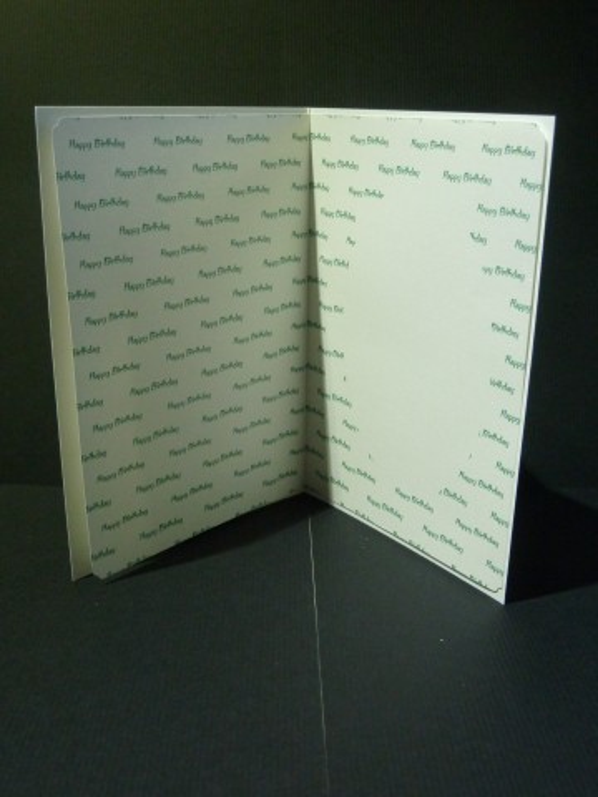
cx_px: 299
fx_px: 852
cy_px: 398
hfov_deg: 38.7
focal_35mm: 37
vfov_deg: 50.1
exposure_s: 1/20
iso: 400
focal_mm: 6.1
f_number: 3.6
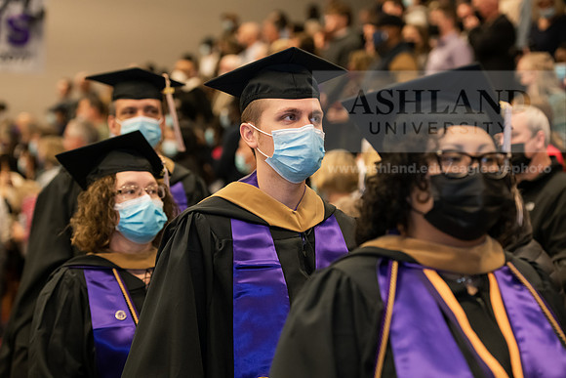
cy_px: 189
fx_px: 1573
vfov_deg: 13.7
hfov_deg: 20.4
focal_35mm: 100
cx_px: 283
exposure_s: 1/200
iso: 2000
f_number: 4
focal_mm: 100
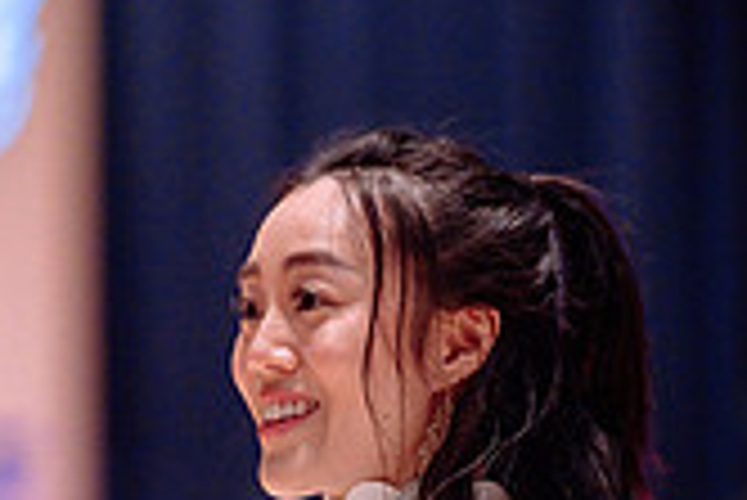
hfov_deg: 5.1
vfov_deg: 3.4
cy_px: 645
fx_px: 8452
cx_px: 256
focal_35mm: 407
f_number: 1.4
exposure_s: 1/250
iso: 2000
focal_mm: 105
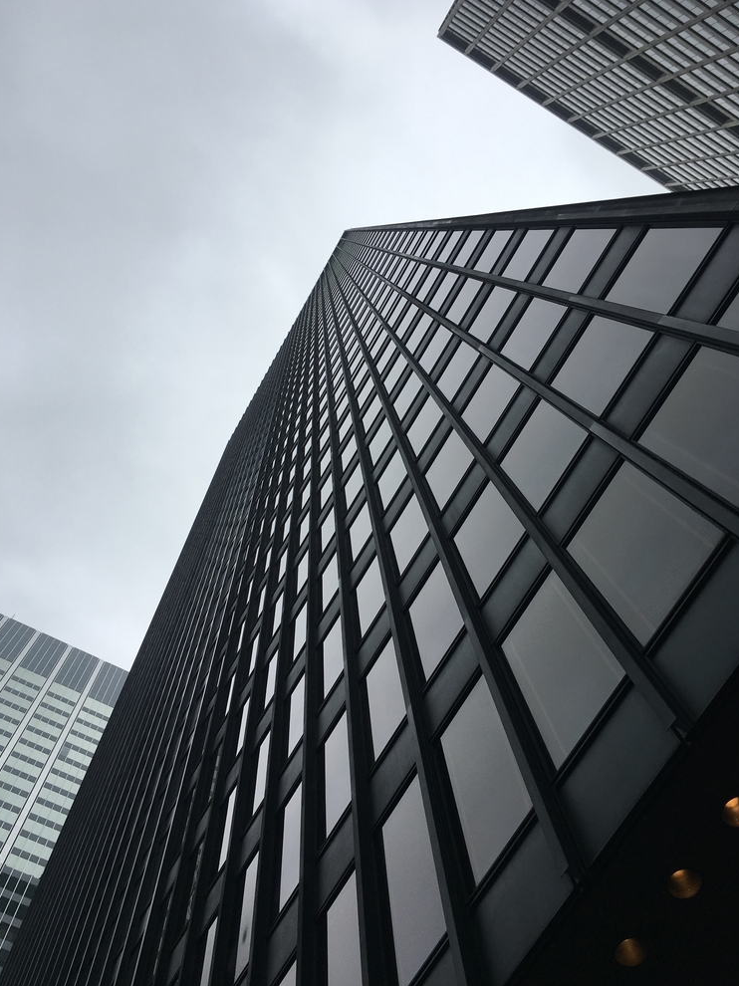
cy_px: 477
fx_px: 854
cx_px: 370
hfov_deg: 46.8
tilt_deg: +75.4
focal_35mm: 30
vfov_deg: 60.0
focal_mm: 4.15
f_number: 2.2
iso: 25
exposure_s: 1/693
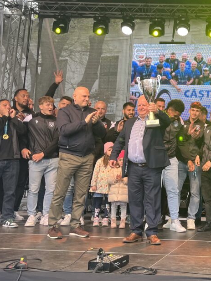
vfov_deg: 32.3
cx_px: 244
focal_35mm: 59
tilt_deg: +9.8
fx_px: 479
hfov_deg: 23.0
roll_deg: -1.9
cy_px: 81
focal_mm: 5.1
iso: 64
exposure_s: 1/120
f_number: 1.6
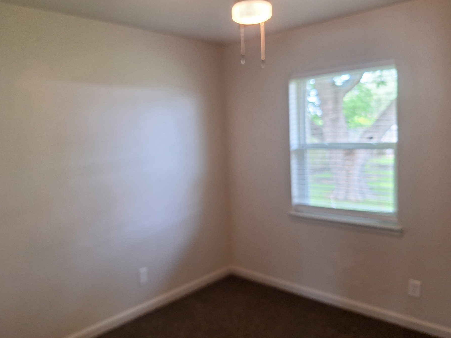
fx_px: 339
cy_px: 152
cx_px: 205
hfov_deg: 67.2
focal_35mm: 26
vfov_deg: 53.0
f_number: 1.8
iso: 64
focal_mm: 5.54
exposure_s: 1/40
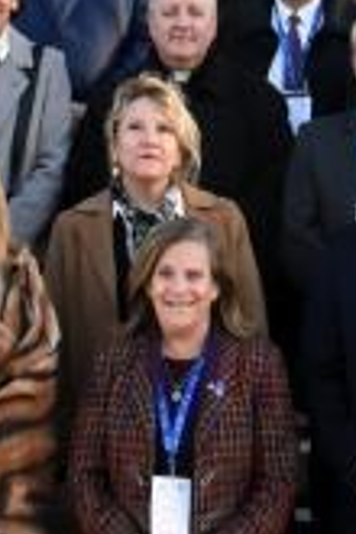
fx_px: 2492
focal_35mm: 168
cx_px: 183
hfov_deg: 8.2
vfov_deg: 10.9
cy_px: -605
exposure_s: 1/320
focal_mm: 18
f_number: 9
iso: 1600
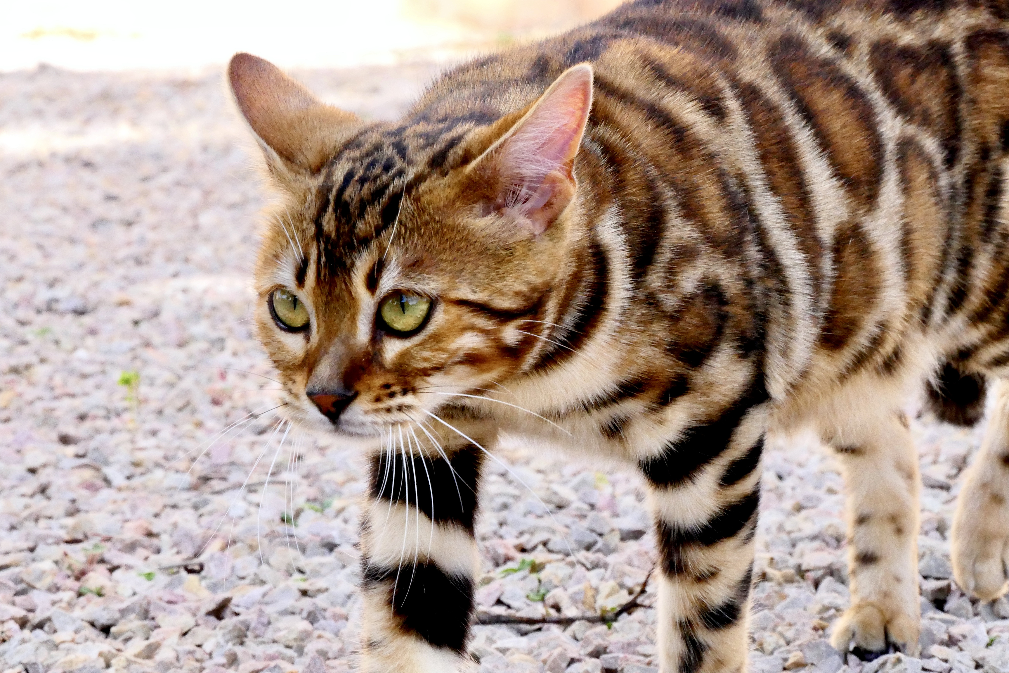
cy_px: 336
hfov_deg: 13.3
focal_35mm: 154
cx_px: 504
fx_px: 4316
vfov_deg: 8.9
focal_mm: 56.7
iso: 1600
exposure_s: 1/500
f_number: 10
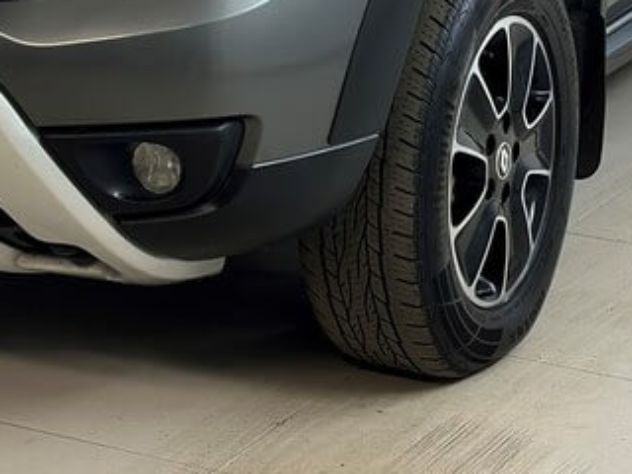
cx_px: 158
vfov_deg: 10.7
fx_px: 2465
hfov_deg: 14.6
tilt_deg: -8.4
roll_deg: +0.7
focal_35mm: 135
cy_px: -185
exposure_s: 1/100
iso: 64
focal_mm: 6.86
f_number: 1.78
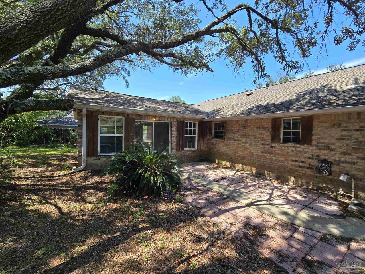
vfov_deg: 89.9
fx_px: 137
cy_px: 137
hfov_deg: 106.2
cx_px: 182
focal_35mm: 13
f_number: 2.2
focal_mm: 2.2
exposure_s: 1/796
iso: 50
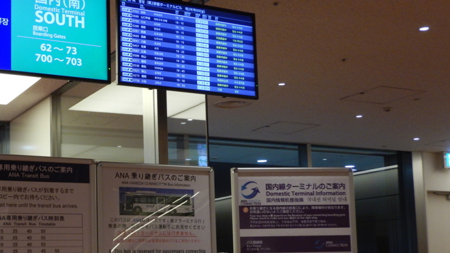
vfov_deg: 18.7
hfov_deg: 32.4
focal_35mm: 64
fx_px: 764
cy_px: 193
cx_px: 128
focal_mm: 7.2
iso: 250
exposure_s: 1/30
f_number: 4.2
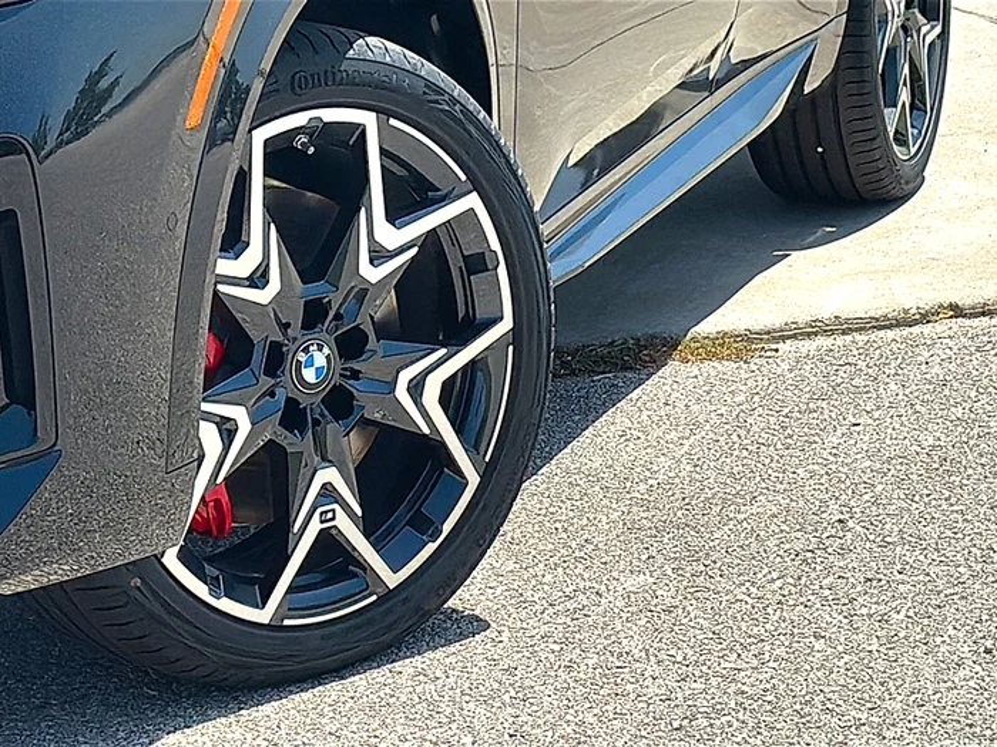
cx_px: 498
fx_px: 2880
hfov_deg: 19.6
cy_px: 374
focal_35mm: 100
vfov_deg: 14.8
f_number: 1.78
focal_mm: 6.86
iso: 80
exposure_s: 1/5618
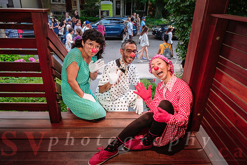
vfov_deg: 52.1
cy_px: 82
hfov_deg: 72.5
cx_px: 124
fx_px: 169
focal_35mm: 25
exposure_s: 1/60
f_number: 2.8
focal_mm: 16
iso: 800
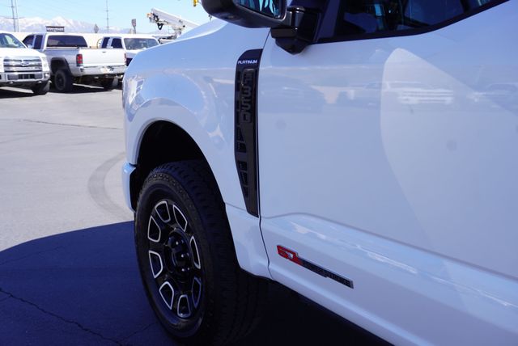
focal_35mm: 34
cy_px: 173
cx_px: 259
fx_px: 497
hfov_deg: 55.1
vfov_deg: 38.4
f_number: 8
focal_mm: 23
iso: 100
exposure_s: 1/125
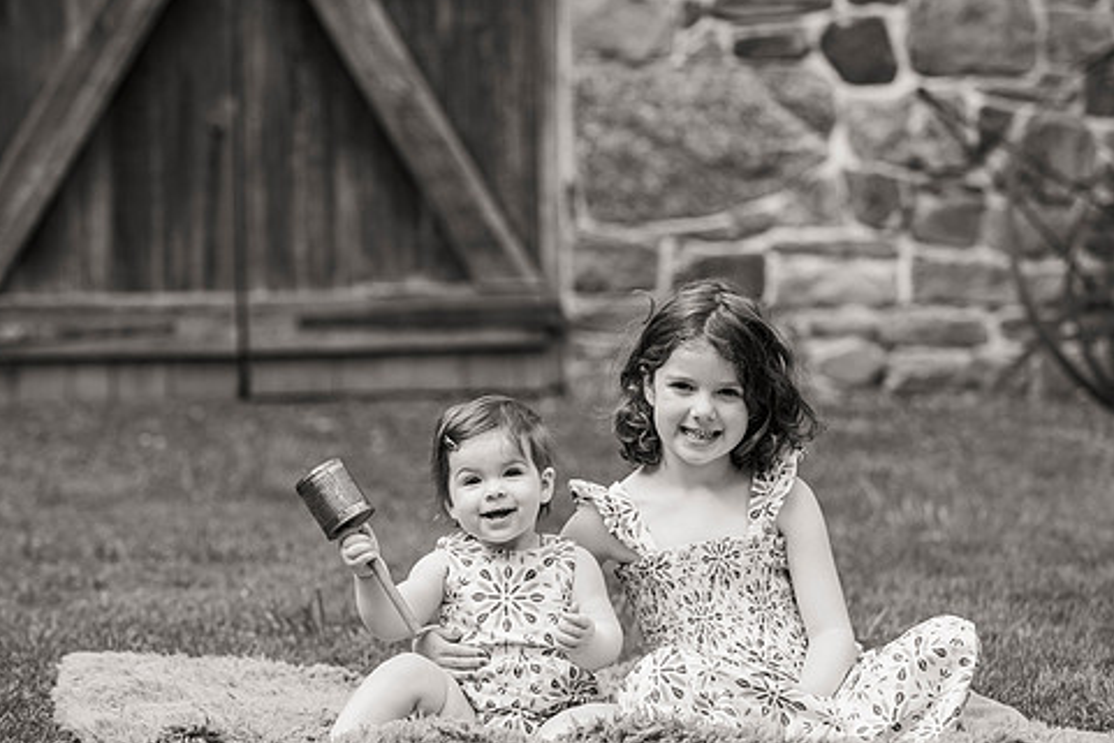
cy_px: 381
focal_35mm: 134
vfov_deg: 10.2
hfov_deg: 15.3
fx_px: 4148
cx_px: 566
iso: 400
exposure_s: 1/1600
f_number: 4
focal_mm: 105
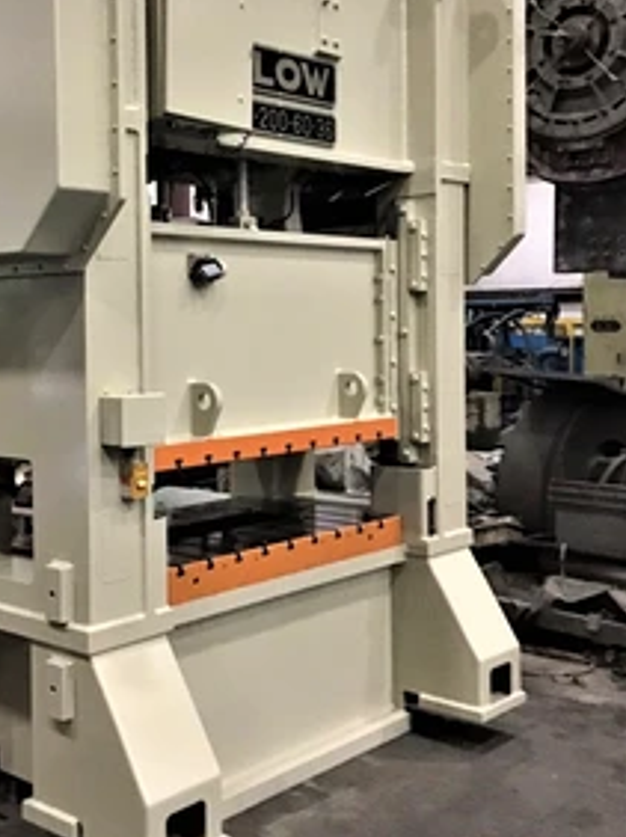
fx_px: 1063
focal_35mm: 44
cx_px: 184
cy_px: 347
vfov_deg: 42.8
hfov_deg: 32.4
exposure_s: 1/24
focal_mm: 3.3
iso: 200
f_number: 2.4
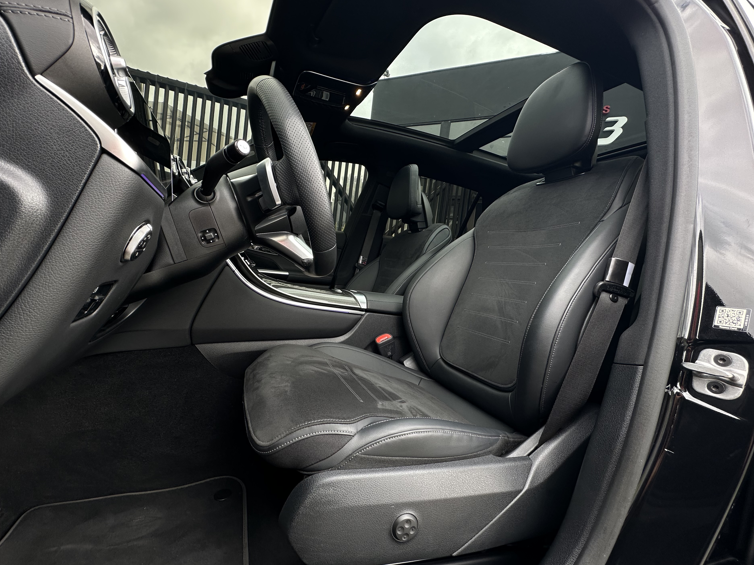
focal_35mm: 15
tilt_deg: -2.7
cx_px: 360
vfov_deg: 81.7
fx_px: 327
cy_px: 290
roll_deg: -7.0
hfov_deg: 98.1
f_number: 2.2
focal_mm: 2.22
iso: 64
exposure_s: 1/99
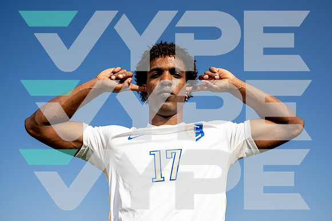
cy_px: 106
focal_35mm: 37
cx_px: 173
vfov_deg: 36.4
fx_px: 337
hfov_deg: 52.4
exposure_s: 1/125
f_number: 7.1
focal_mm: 35
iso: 50
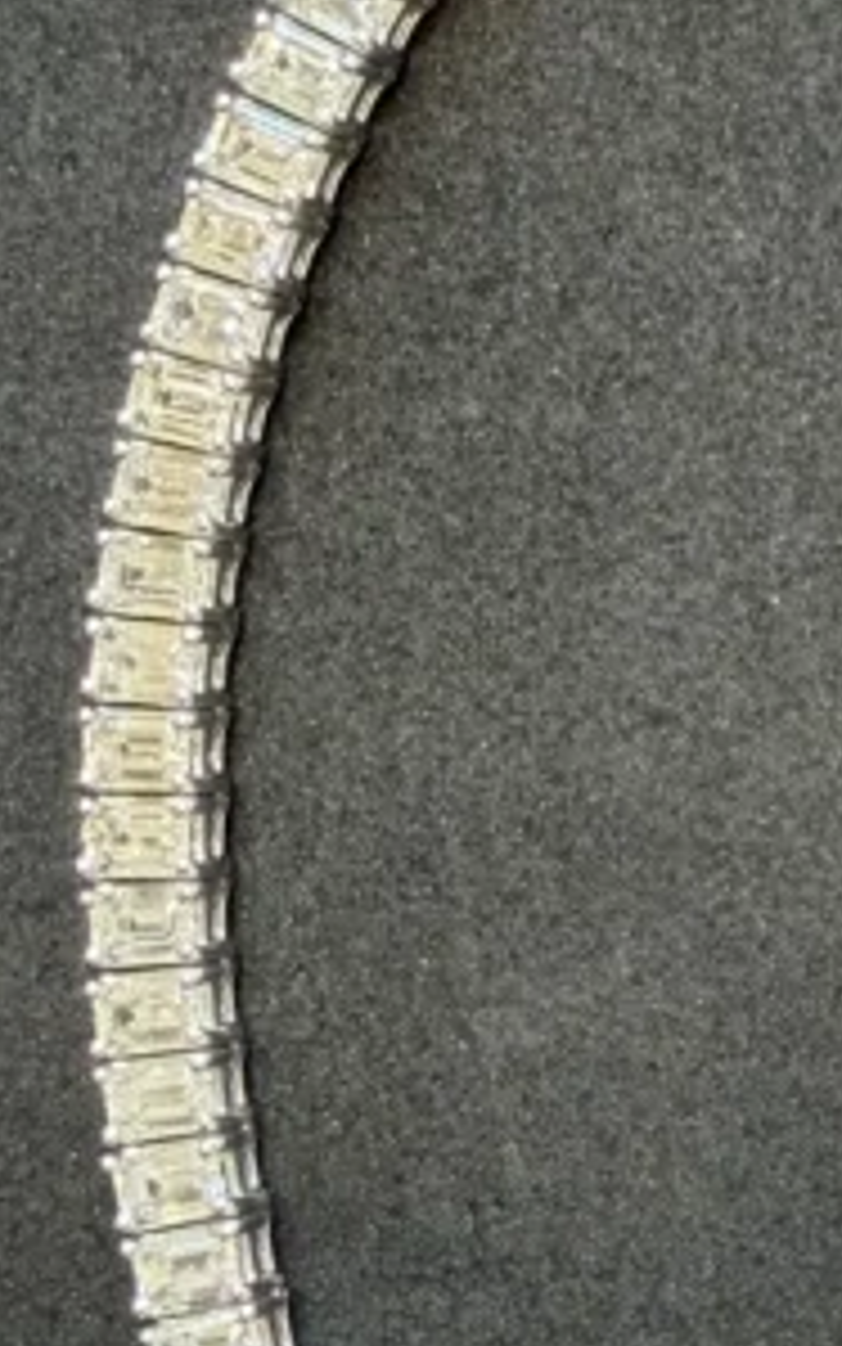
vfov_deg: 23.7
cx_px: 1679
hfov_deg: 13.0
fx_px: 3193
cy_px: 891
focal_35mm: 87
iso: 250
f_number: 2.2
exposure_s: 1/120
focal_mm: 2.22
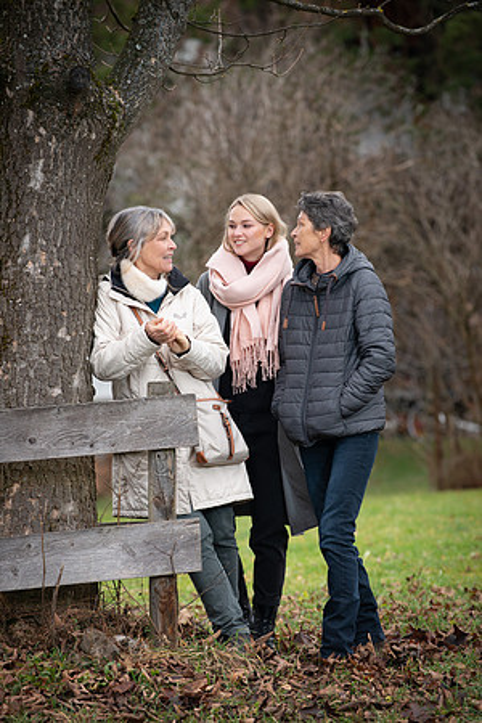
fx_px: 4016
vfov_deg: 10.3
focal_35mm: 200
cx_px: 241
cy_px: 362
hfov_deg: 6.9
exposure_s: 1/250
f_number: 5
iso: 800
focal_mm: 200
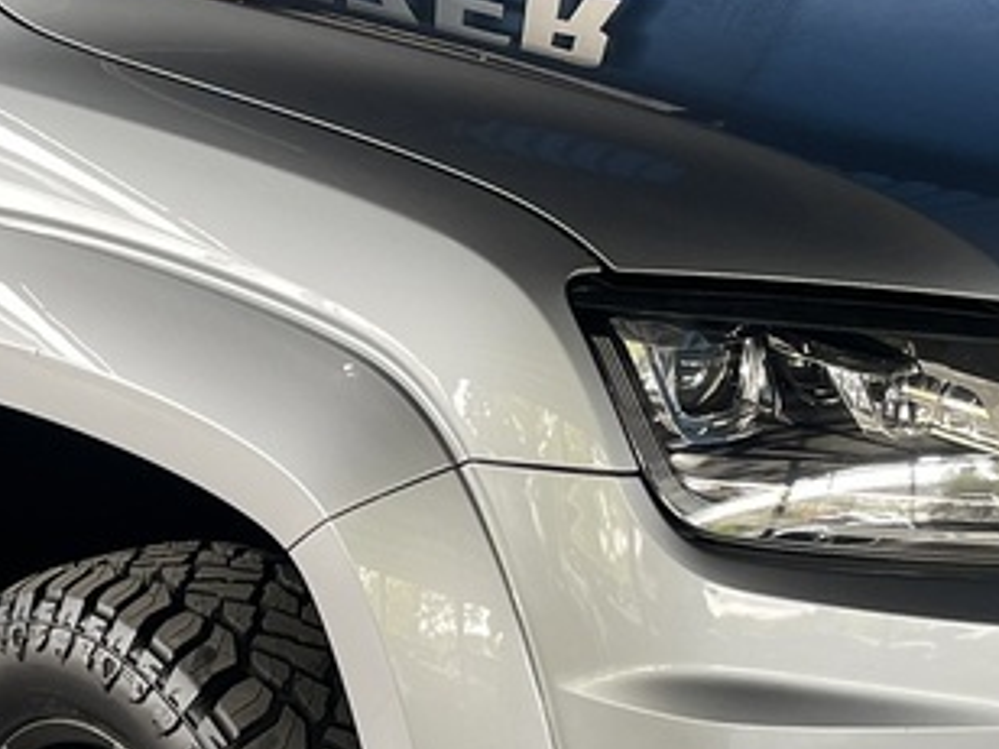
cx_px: 282
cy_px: 428
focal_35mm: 83
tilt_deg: -15.7
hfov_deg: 23.4
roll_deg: +0.6
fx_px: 2395
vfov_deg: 17.8
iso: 125
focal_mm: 5.1
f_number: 1.6
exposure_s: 1/100
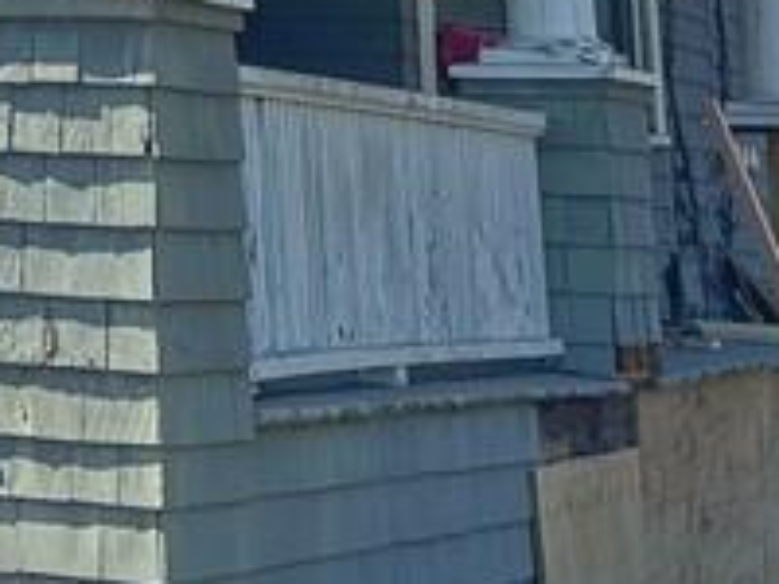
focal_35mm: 123
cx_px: -421
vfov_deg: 11.0
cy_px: -557
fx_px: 2768
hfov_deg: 14.8
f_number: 1.78
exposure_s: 1/2469
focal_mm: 6.86
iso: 80
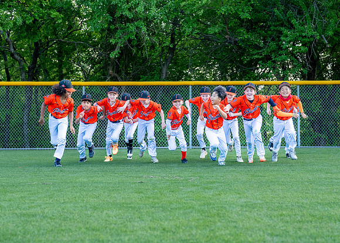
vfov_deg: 20.8
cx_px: 175
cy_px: 127
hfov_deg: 28.9
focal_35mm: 68
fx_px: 661
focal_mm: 50
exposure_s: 1/1000
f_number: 2.8
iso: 400
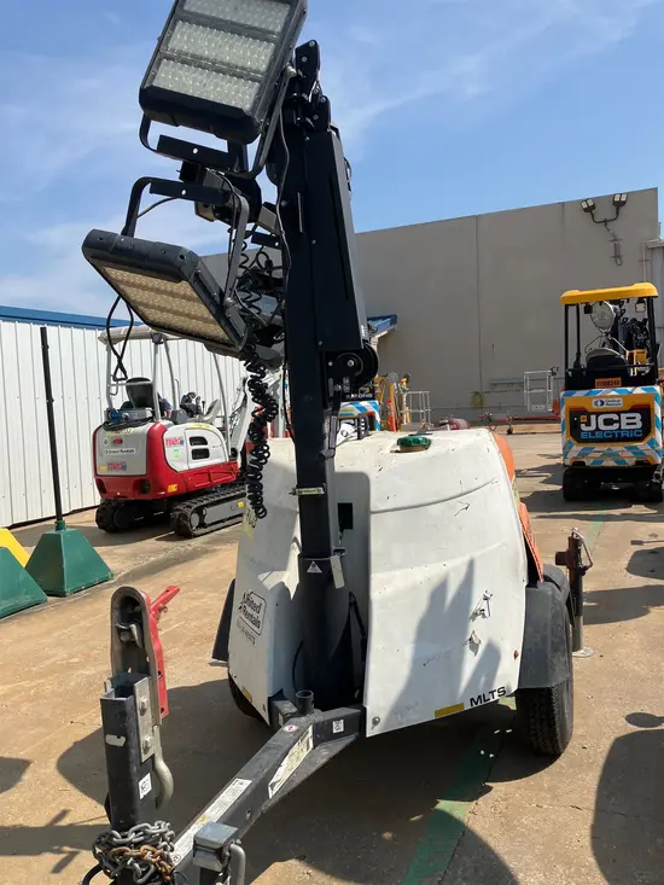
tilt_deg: +1.5
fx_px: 716
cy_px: 442
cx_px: 332
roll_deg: +2.5
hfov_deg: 49.8
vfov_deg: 63.4
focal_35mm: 28
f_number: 1.8
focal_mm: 3.99
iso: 32
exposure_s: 1/2315
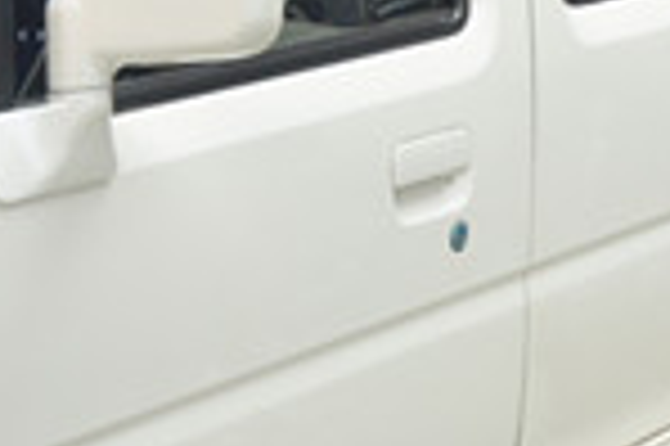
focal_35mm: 141
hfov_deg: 13.5
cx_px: 1097
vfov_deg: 9.5
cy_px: -209
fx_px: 2621
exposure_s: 1/320
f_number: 6.3
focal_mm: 28
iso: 400
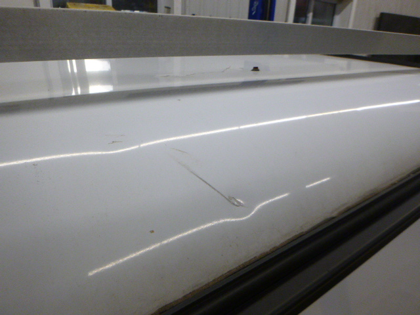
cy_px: 158
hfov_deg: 69.4
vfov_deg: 54.9
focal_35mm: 25
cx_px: 210
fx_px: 303
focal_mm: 4.5
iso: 250
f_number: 3.9
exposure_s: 1/60
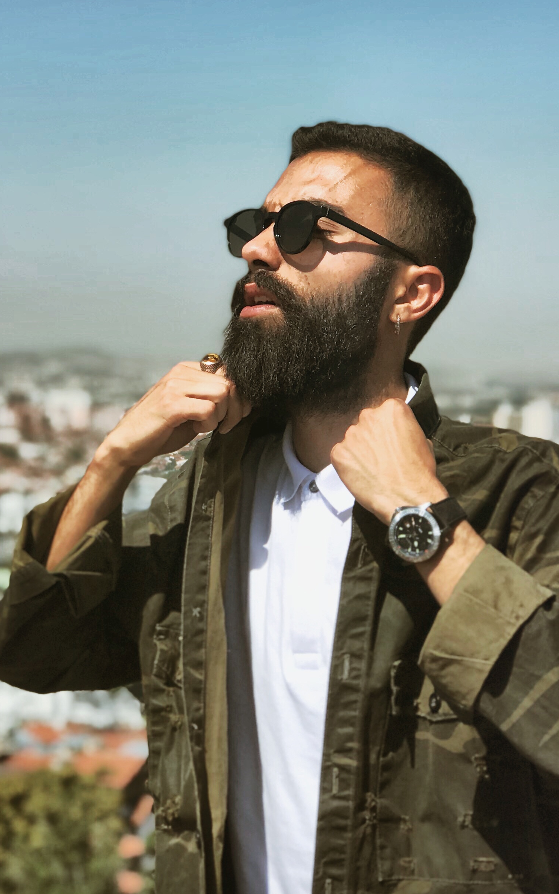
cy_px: 349
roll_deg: +0.7
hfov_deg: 12.9
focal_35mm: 101
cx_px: 85
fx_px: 2461
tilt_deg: -0.3
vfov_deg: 20.6
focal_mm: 6.6
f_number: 2.8
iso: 20
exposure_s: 1/997
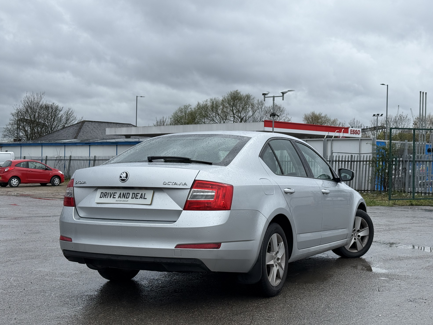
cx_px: 218
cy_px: 159
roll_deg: -1.2
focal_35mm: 49
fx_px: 613
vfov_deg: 29.7
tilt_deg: +0.4
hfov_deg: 38.9
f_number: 1.78
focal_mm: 6.76
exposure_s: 1/3226
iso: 64
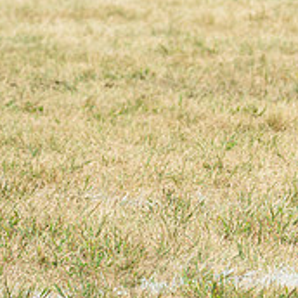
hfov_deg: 2.4
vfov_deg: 2.4
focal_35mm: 739
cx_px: 335
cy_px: 84
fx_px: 7198
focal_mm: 200
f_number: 5.3
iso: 64
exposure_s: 1/400
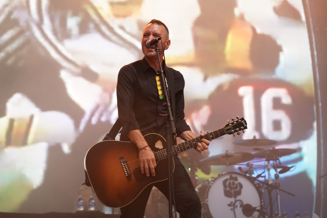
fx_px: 954
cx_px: 164
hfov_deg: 19.5
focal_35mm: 105
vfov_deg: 13.0
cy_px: 109
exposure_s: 1/125
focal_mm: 105
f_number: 4
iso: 640
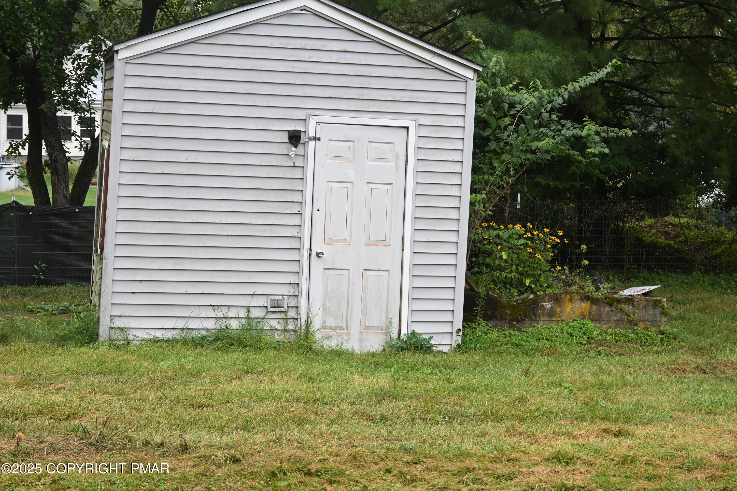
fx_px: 1535
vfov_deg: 18.2
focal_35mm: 75
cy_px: 246
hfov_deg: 27.0
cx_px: 368
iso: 400
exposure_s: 1/200
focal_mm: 50
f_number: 6.3
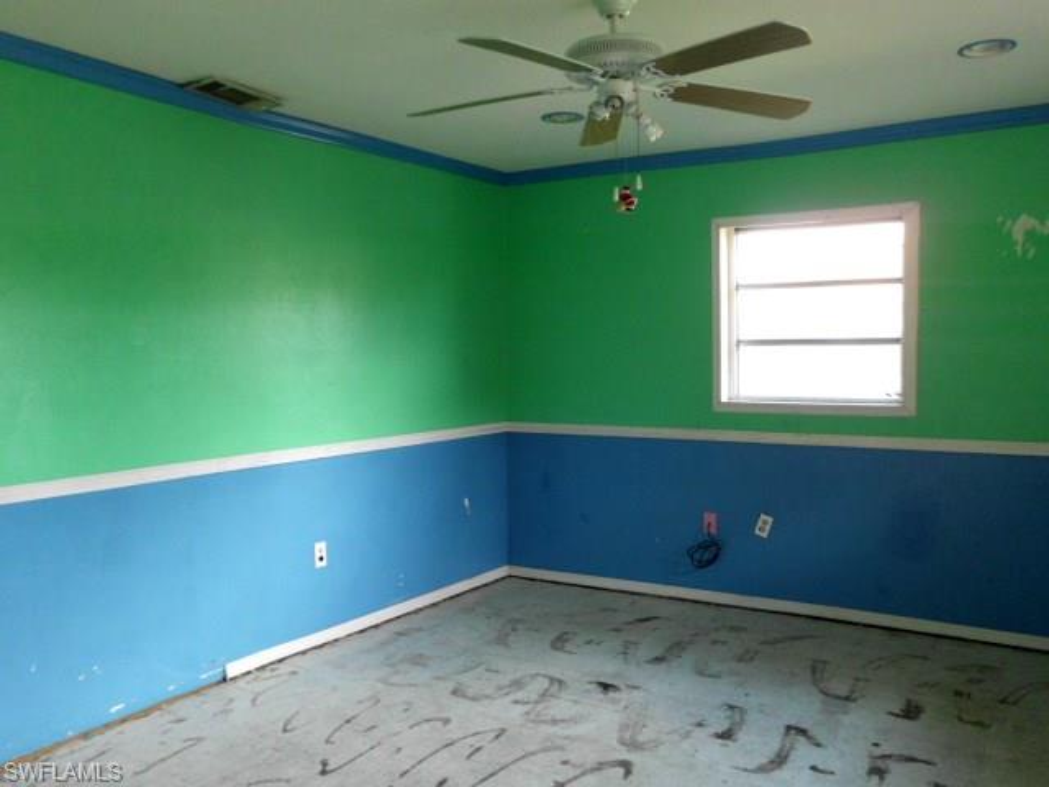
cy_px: 394
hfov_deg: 63.4
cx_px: 524
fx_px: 849
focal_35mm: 28
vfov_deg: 49.7
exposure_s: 1/60
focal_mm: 5.05
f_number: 2.8
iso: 200
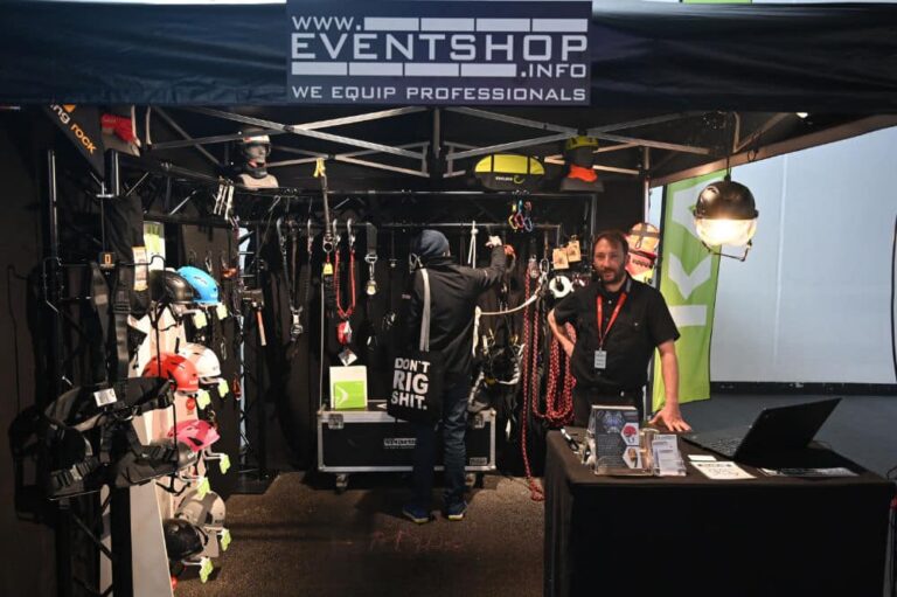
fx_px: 747
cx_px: 448
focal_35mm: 30
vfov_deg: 43.6
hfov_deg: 62.0
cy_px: 298
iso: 3200
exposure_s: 1/60
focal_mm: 30
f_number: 4
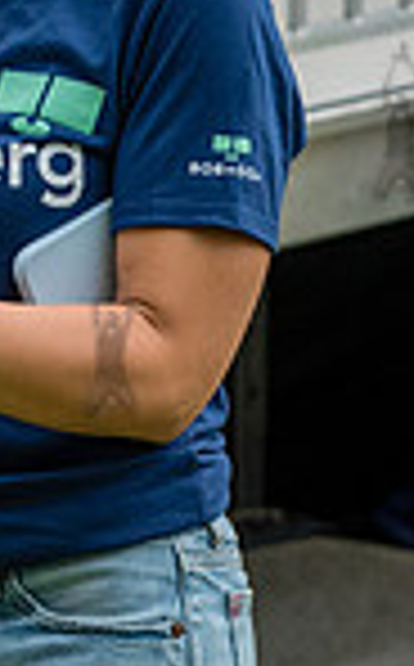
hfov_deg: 3.9
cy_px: 209
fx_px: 6089
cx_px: -278
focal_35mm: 336
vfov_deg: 6.3
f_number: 4.5
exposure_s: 1/1250
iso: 1000
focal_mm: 70
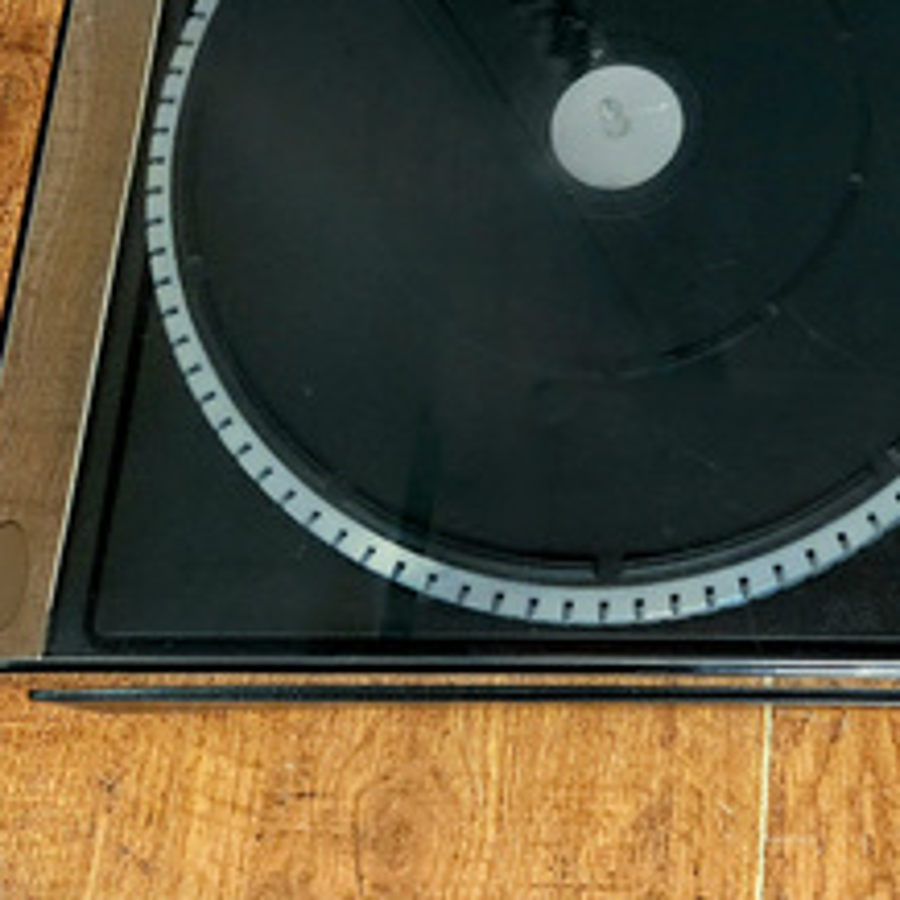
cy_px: 107
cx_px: 830
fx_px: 1647
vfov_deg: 29.4
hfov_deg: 29.2
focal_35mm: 56
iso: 640
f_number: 1.8
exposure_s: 1/50
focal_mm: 5.4
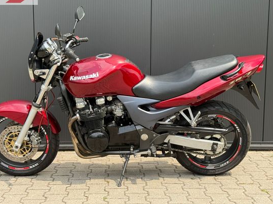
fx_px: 449
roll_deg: +0.2
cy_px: 92
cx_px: 126
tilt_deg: -7.0
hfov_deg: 33.8
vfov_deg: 25.6
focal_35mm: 57
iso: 64
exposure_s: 1/1027
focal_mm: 6.76
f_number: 1.78
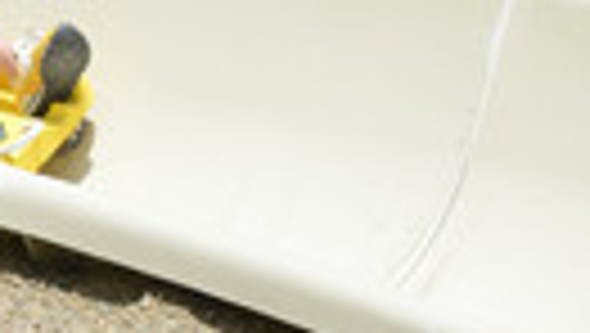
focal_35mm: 622
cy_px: 133
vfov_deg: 2.0
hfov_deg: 3.5
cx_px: -248
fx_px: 9741
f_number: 6.3
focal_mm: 195
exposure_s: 1/1250
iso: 360
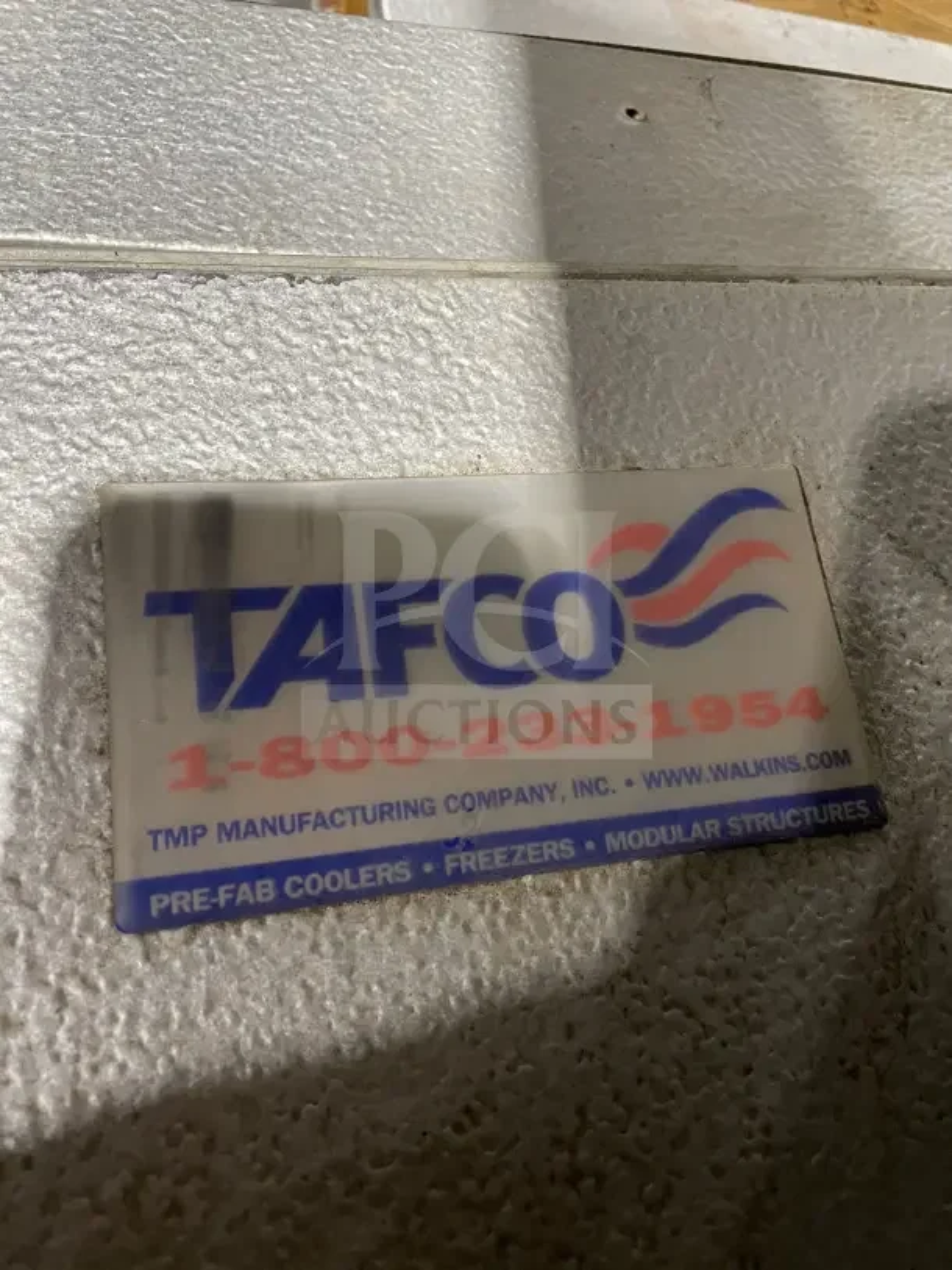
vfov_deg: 67.3
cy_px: 635
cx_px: 476
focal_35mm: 26
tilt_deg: -63.4
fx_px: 953
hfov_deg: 53.1
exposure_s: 1/60
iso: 320
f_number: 1.6
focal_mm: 4.2
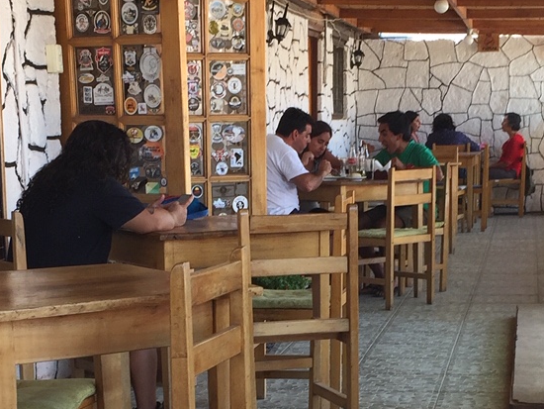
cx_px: 263
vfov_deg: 16.8
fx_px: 1352
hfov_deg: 22.7
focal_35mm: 86
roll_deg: +0.6
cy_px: 413
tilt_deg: -9.5
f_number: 2.2
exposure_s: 1/50
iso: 32
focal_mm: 4.15
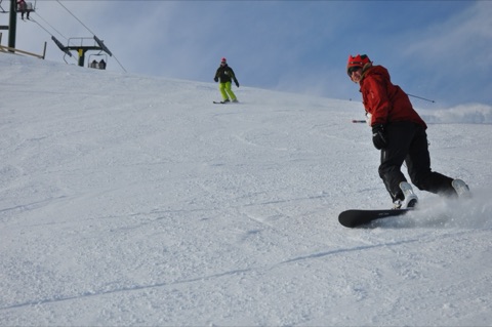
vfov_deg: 13.8
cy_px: 164
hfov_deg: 20.6
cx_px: 246
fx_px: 1352
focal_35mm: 99
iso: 200
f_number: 8
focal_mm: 66
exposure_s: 1/1000
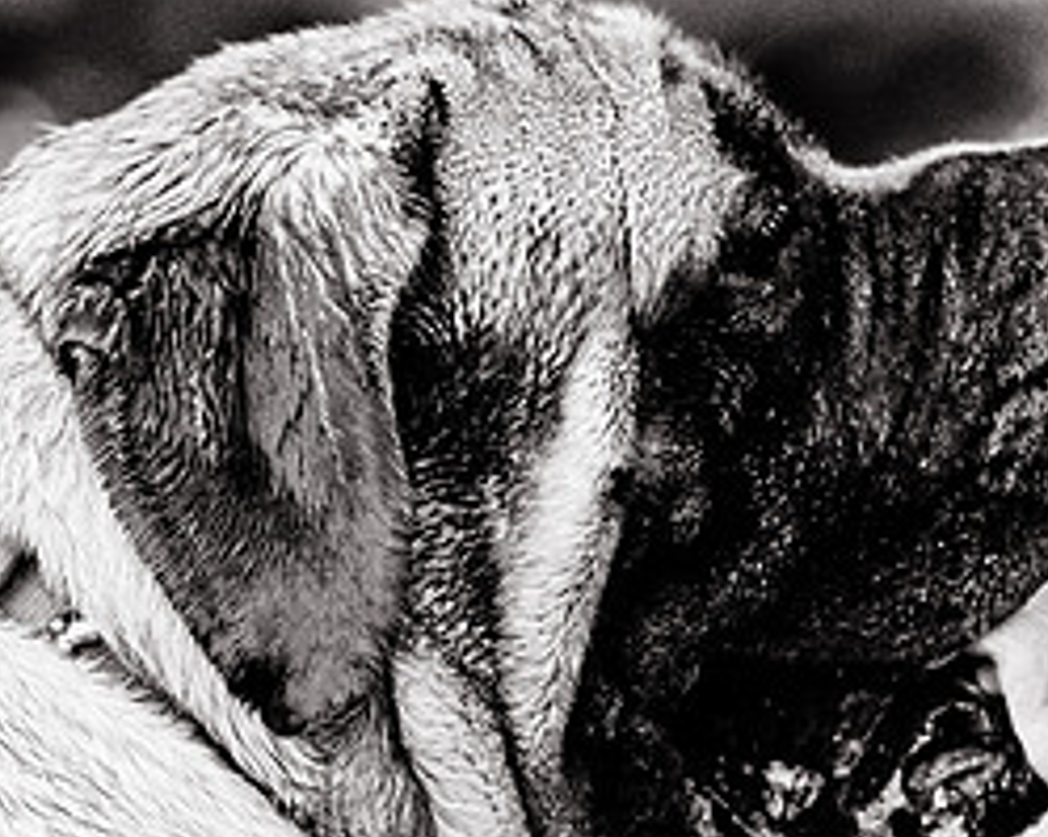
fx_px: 17800
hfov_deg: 3.4
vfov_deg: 2.7
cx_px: 640
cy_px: 448
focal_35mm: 574
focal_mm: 175
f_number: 2.8
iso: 200
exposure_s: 1/2000
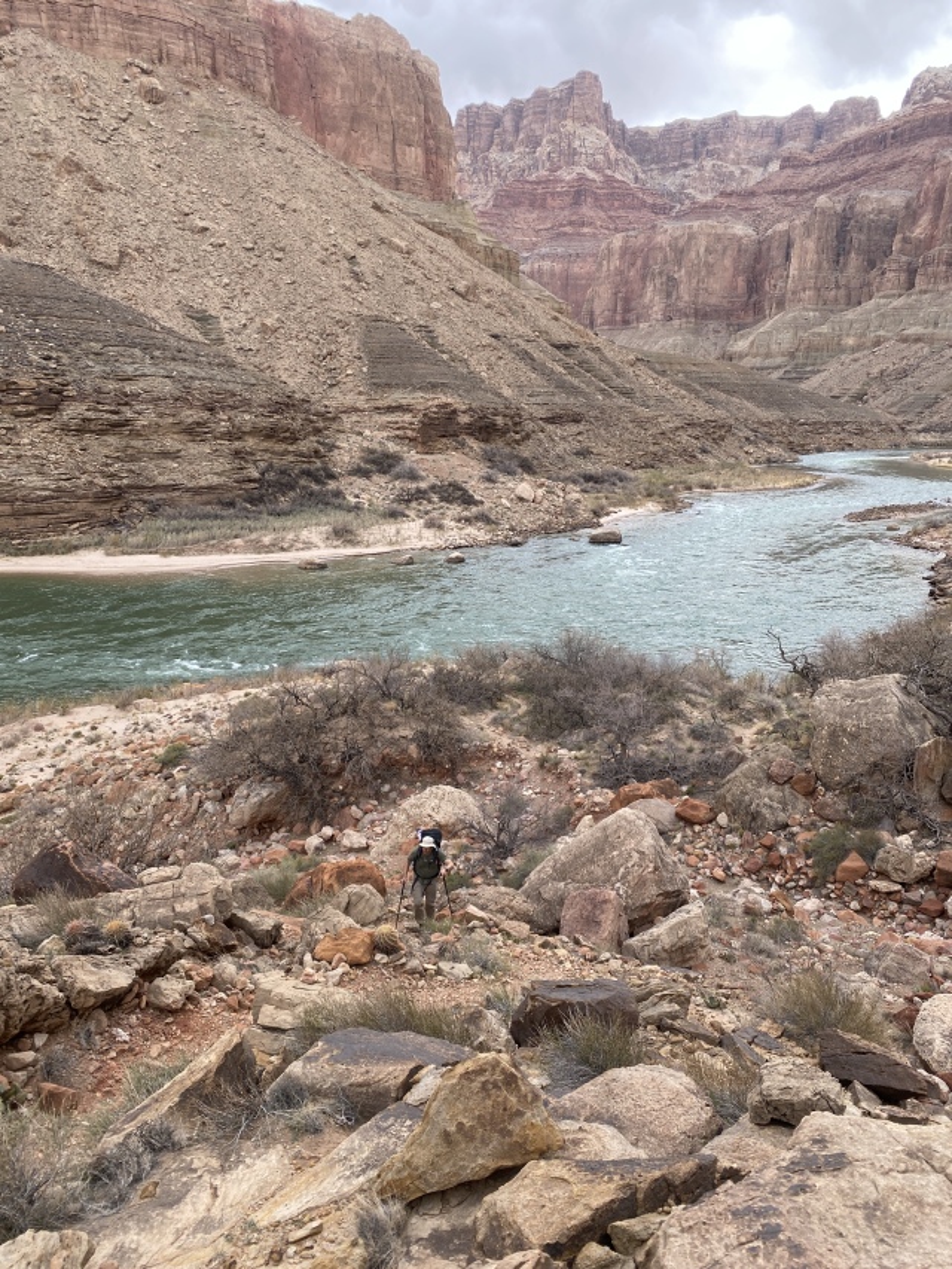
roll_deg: -0.8
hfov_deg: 53.1
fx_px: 953
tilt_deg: -10.4
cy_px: 634
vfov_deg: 67.3
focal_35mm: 26
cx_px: 476
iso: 32
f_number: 1.8
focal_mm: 4.25
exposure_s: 1/279
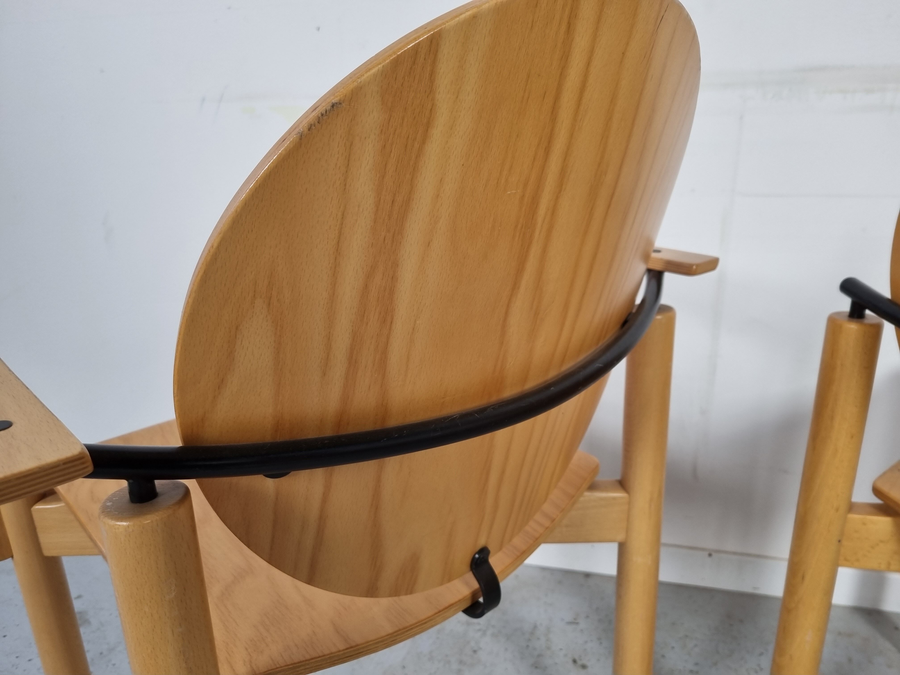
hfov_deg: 67.3
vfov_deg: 53.1
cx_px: 450
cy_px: 338
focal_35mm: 26
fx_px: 676
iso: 64
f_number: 1.8
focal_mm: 5.4
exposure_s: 1/100
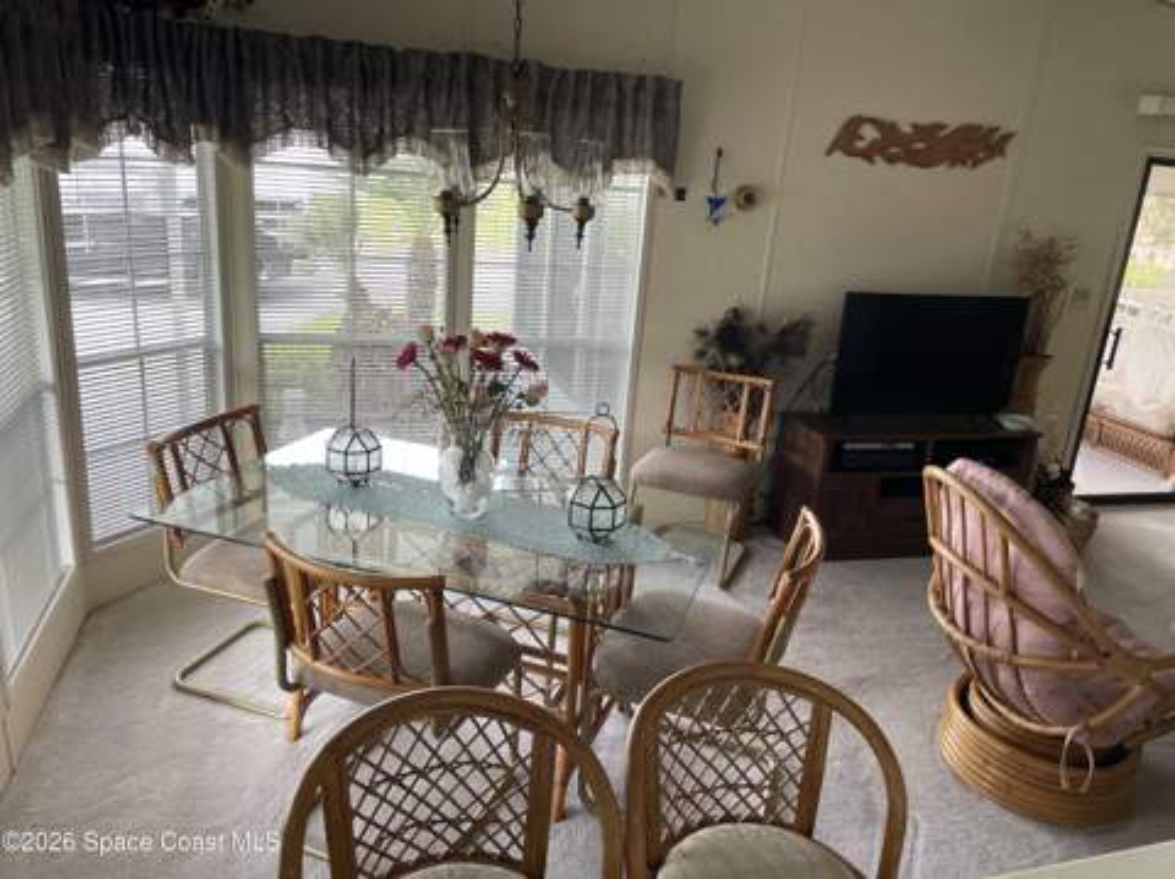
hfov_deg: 67.4
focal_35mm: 26
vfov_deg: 53.0
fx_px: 882
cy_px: 440
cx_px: 588
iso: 100
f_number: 1.6
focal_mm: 4.2
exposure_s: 1/121
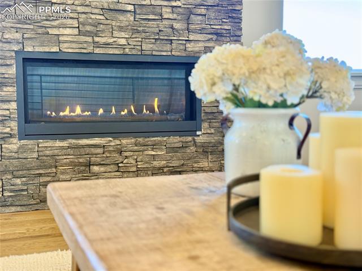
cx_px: 181
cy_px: 136
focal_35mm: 48
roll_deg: +0.3
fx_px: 502
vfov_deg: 30.2
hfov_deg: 39.7
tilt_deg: -3.8
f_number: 1.78
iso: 200
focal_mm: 6.76
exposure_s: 1/40
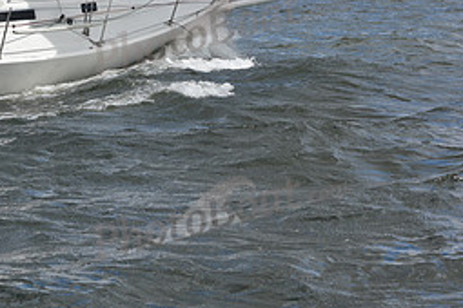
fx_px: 2045
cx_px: 0
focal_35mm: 159
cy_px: -39
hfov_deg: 12.8
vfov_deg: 8.6
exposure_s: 1/800
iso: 250
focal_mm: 70
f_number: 10
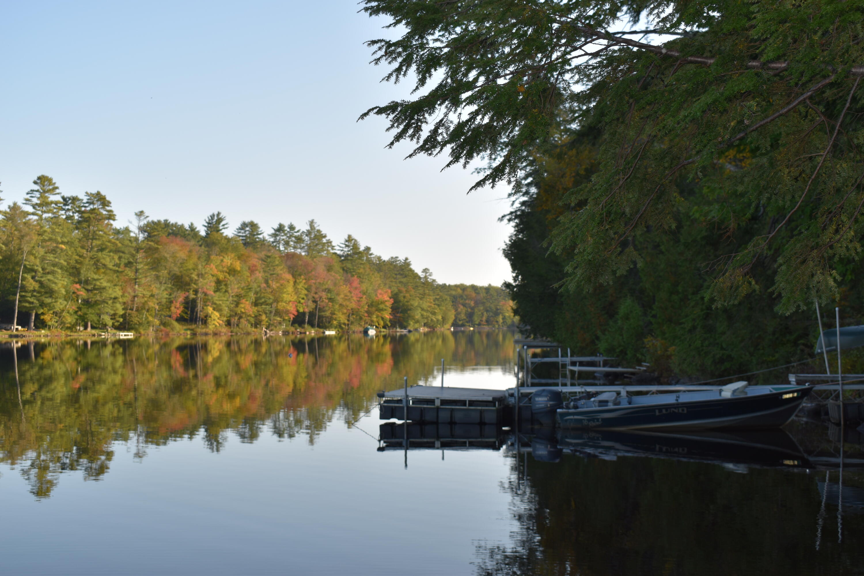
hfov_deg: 42.3
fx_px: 1116
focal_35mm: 46
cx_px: 432
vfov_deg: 28.9
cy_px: 288
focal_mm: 31
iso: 100
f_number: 6.3
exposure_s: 1/160
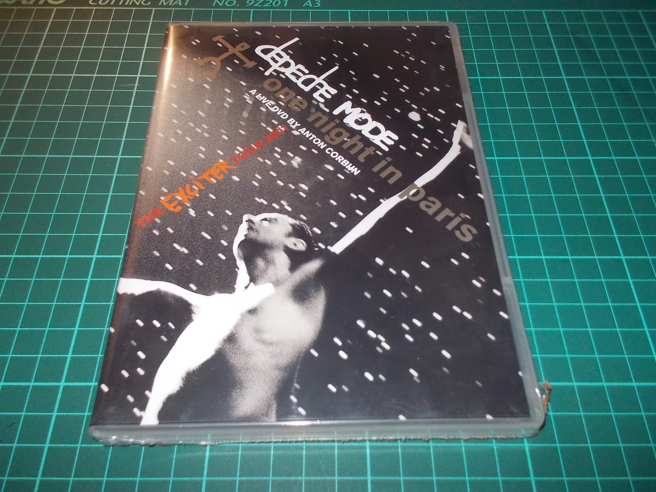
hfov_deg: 61.7
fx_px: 550
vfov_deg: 48.2
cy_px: 246
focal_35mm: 29
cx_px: 328
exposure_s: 1/30
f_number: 3.3
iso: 200
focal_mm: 4.1
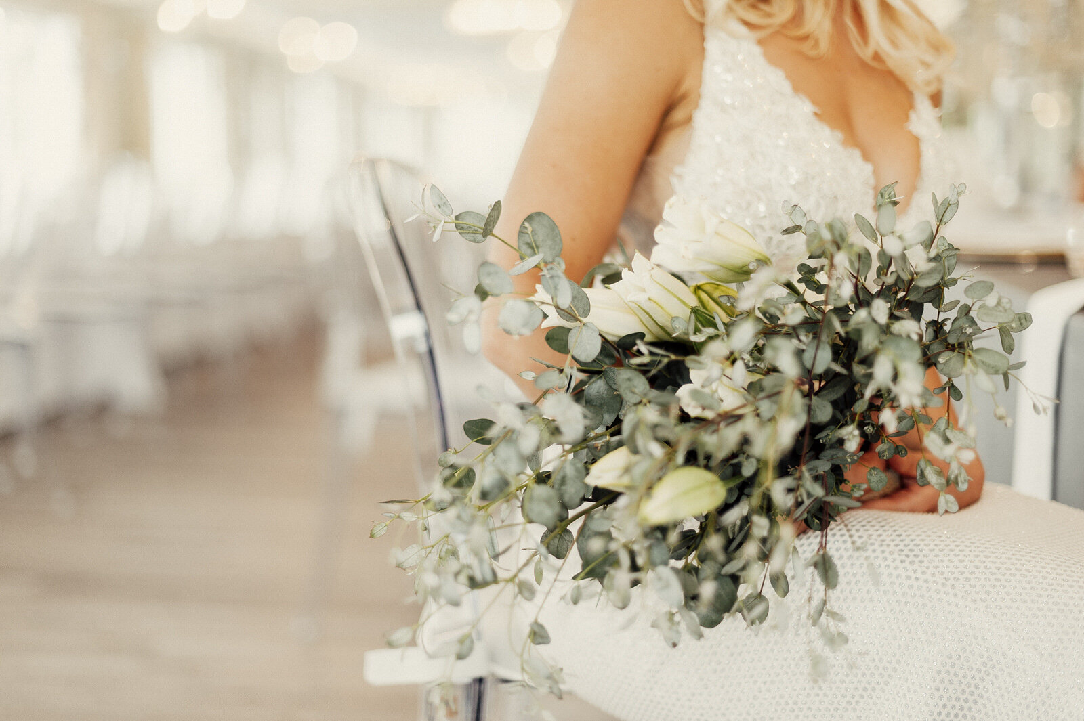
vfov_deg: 27.0
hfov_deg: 39.6
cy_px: 360
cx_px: 542
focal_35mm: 50
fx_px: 1505
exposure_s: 1/250
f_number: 1.4
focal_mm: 50
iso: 400
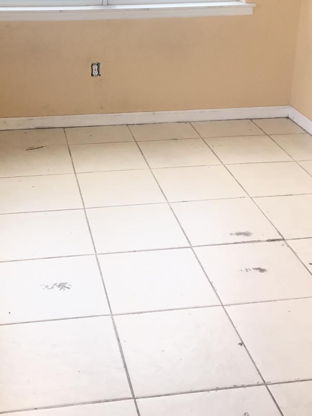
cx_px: 102
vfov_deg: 34.9
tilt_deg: -20.4
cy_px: 112
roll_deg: -0.2
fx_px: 649
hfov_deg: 26.9
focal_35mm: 54
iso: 20
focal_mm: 3.99
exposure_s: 1/221
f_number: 1.8
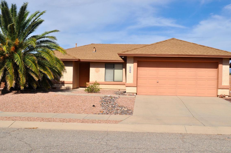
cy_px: 75
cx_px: 114
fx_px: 295
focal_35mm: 46
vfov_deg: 29.2
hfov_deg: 42.8
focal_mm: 30
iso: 200
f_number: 10
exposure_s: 1/500
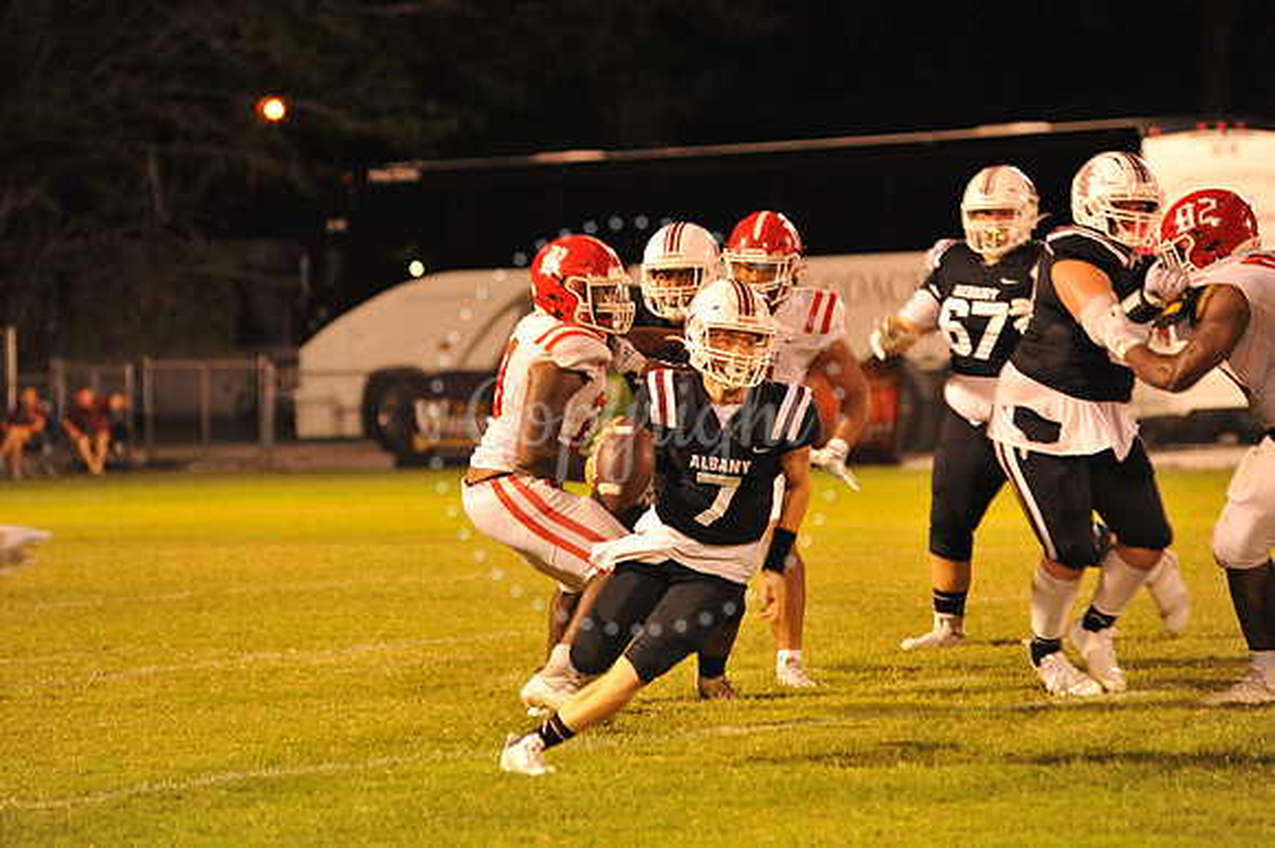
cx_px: 638
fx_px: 7079
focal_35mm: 200
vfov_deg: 6.9
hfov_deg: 10.3
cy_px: 424
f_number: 5
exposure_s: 1/160
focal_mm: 200
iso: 5000
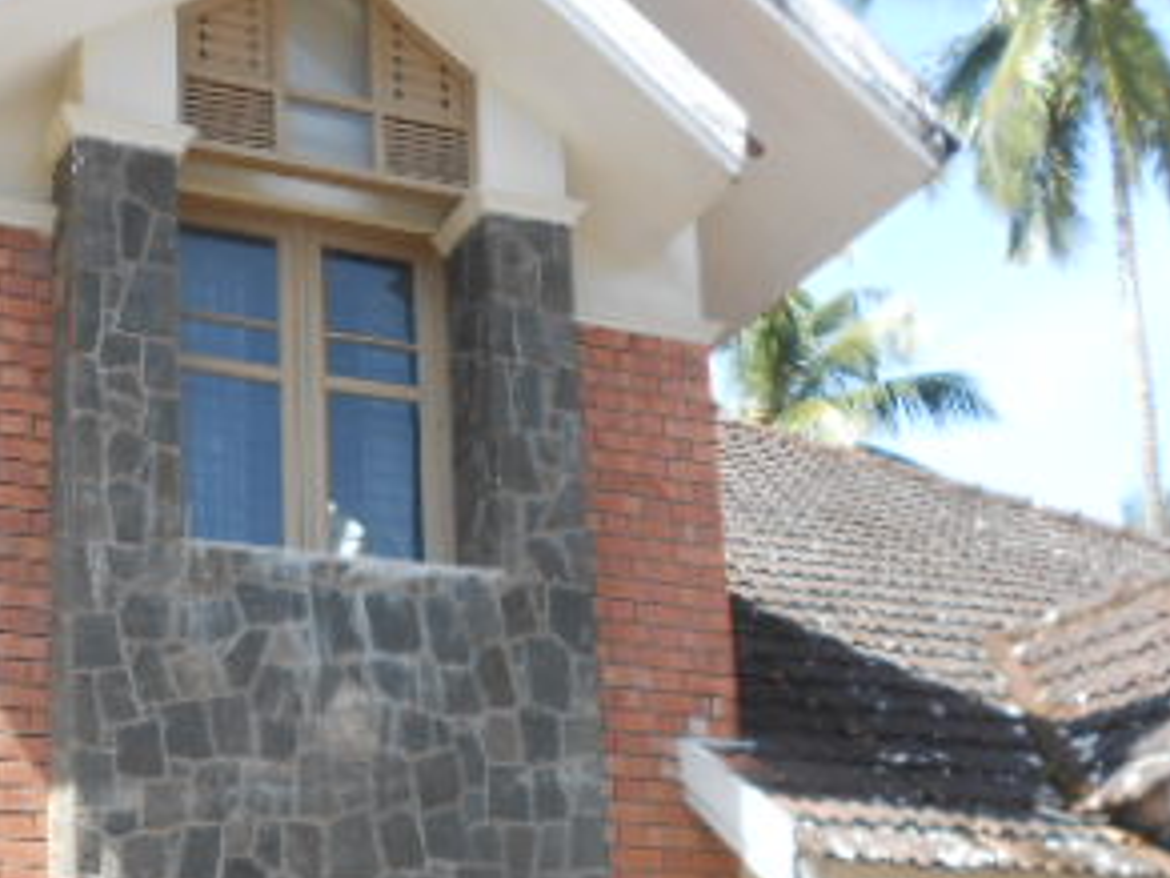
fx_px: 1927
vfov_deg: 24.9
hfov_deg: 33.5
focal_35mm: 57
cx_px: 405
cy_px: 794
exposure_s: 1/200
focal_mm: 4.6
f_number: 3.2
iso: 80
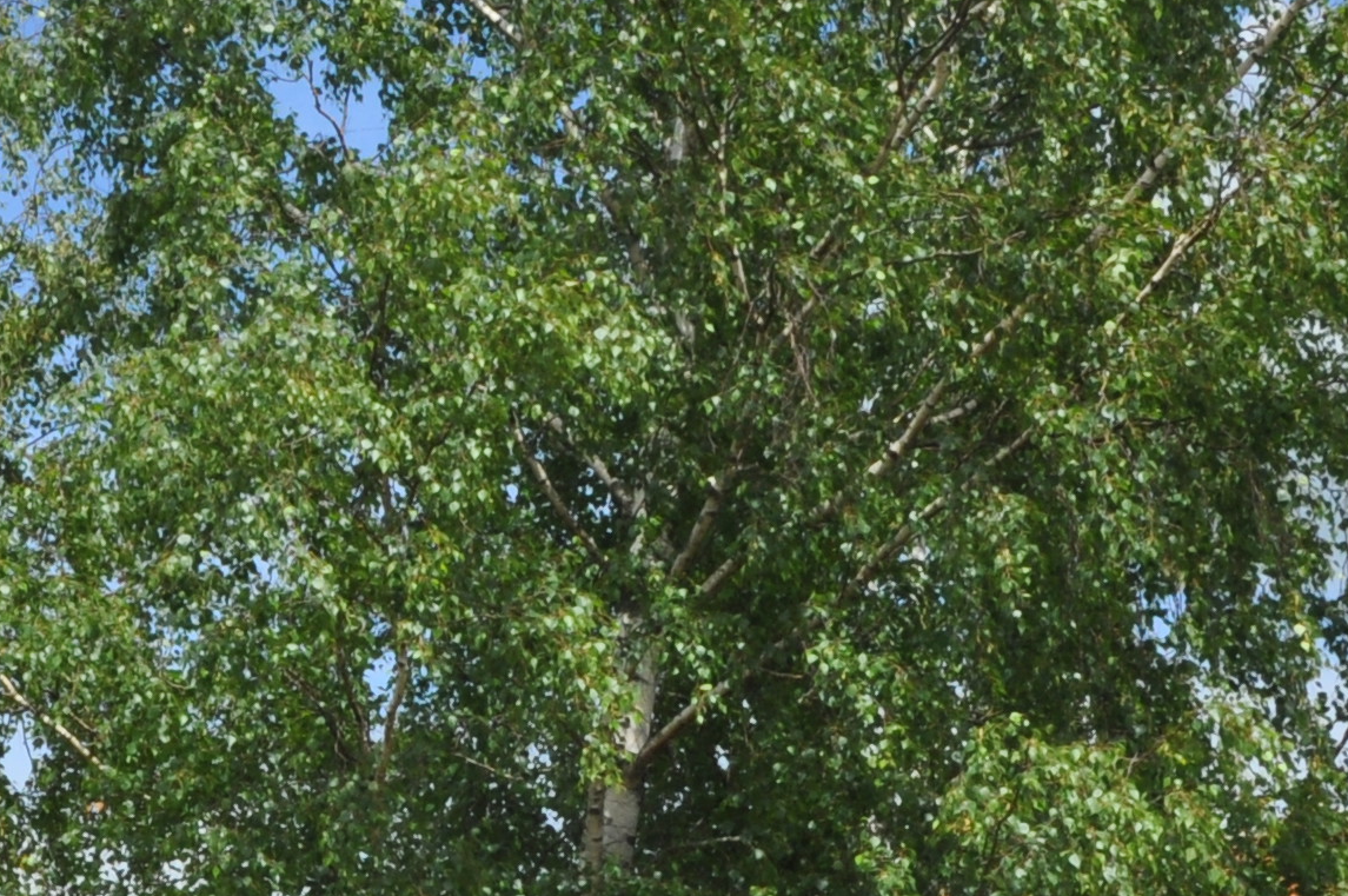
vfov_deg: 9.3
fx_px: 5461
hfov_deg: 14.1
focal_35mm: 146
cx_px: 513
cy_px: 1049
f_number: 14
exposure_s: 1/200
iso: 200
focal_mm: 26
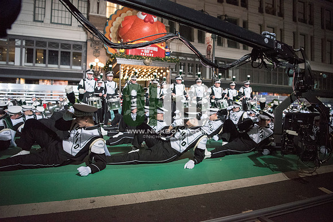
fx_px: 222
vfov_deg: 53.2
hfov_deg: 73.7
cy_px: 111
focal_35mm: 24
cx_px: 166
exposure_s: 1/3200
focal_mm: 24
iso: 8000
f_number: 2.8
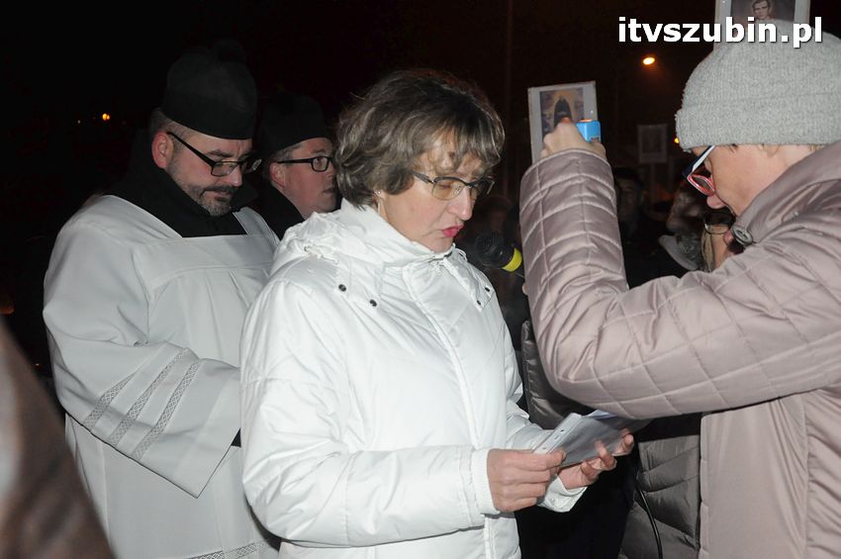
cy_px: 280
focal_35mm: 51
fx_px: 1190
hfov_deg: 38.9
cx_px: 420
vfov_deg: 26.4
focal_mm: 34
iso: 2000
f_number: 5
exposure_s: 1/60
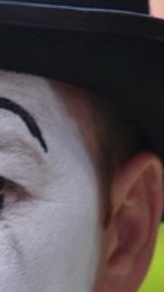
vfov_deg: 2.3
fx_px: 7140
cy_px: 209
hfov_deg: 1.3
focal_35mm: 922
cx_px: -69
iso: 100
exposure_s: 1/200
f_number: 4.5
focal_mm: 150
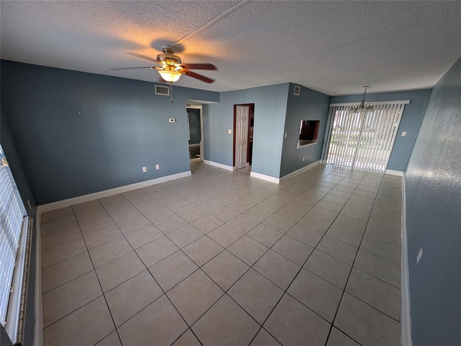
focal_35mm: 12
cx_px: 230
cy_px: 173
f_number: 1.95
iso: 43
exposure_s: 1/40
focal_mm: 2.23
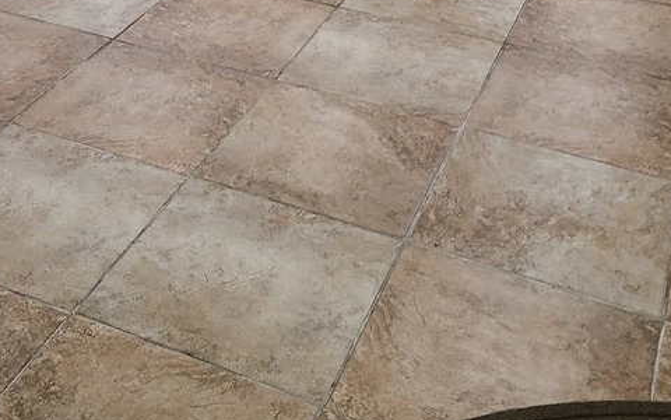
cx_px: 175
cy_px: -161
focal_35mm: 62
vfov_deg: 19.0
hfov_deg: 32.4
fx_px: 1134
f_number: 1.8
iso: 100
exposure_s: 1/60
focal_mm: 5.4
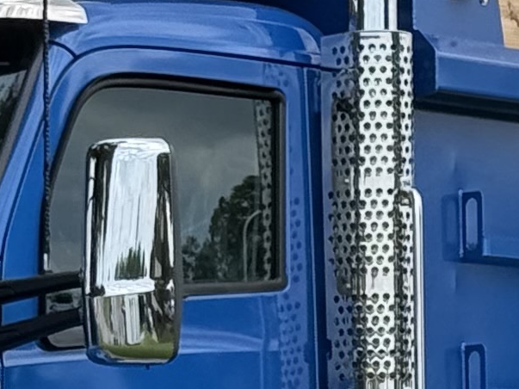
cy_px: 534
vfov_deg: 4.6
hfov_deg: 6.2
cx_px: 141
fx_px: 4812
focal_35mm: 321
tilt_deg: +4.9
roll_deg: -1.9
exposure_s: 1/2976
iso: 80
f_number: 1.78
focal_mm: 6.76
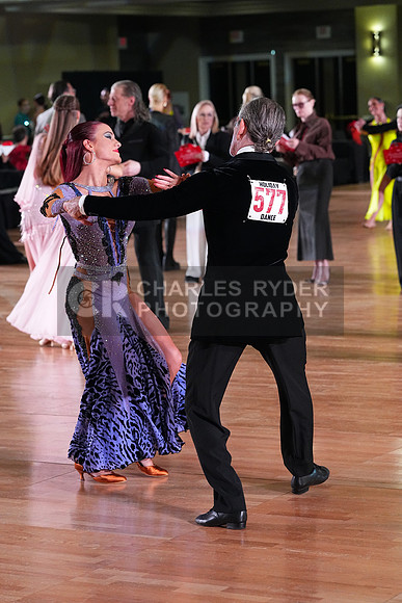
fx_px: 1858
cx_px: 201
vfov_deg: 18.4
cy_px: 302
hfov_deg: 12.3
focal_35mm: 111
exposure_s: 1/400
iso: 6400
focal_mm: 111
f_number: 5
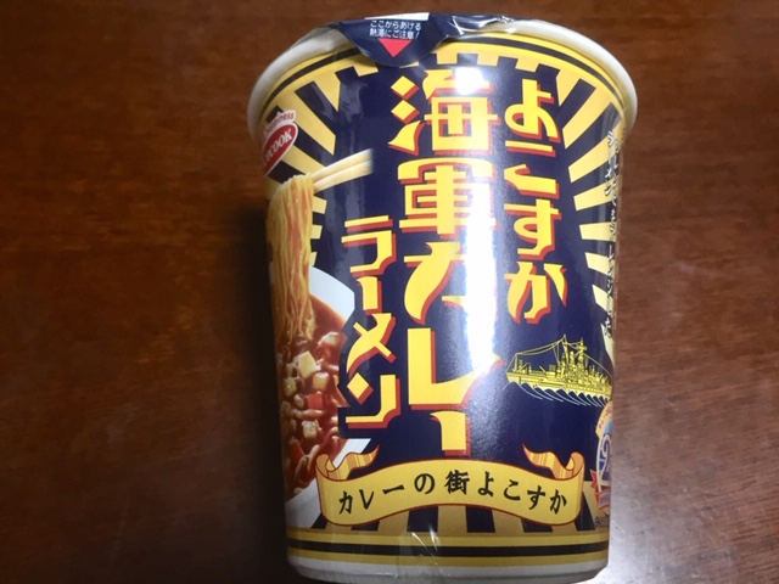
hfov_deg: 61.7
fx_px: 653
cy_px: 292
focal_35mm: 29
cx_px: 390
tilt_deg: -67.6
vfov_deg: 48.2
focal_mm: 4.15
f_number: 2.2
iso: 100
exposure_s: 1/30
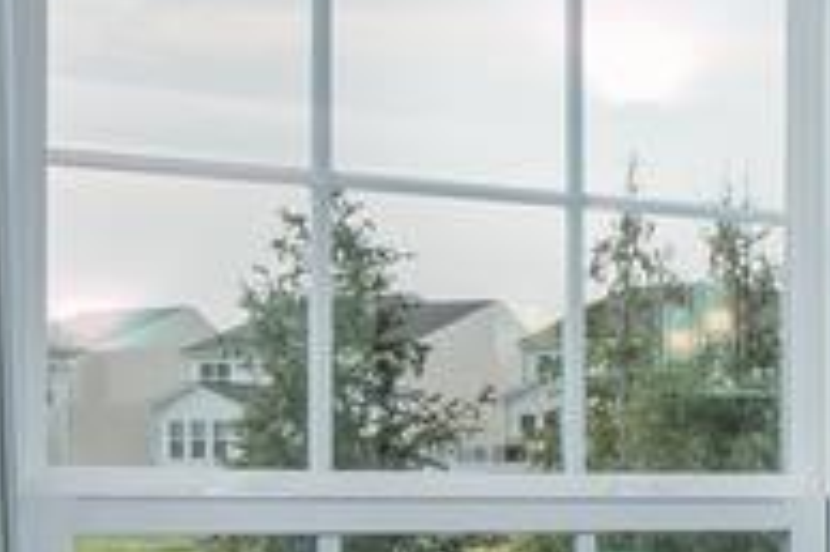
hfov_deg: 14.9
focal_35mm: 98
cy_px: 901
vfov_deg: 13.0
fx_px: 2257
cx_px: 1874
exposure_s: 1/250
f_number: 9
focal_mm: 19
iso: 320
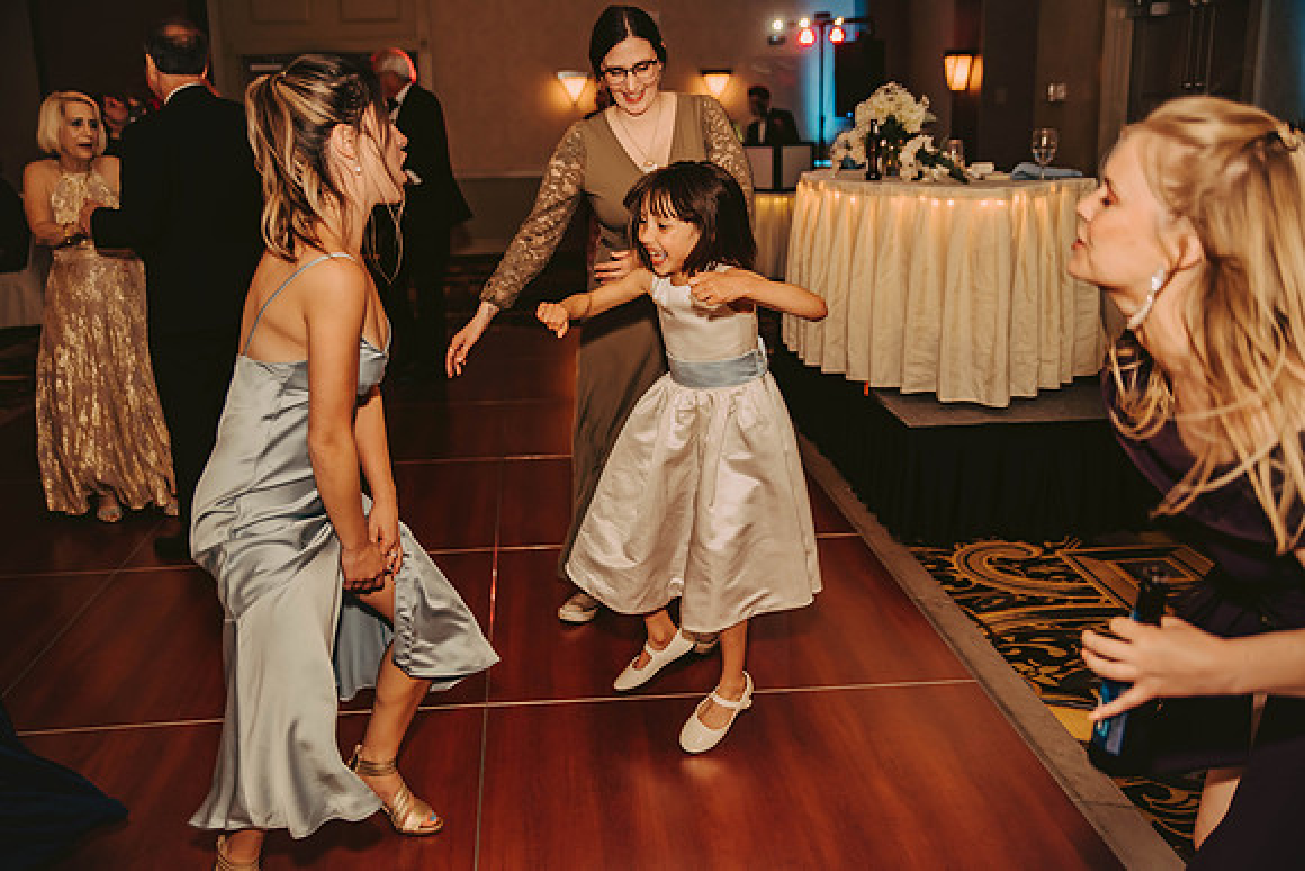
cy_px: 436
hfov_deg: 53.1
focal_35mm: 36
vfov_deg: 36.9
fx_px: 1305
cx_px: 652
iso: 500
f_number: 2.8
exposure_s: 1/60
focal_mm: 36
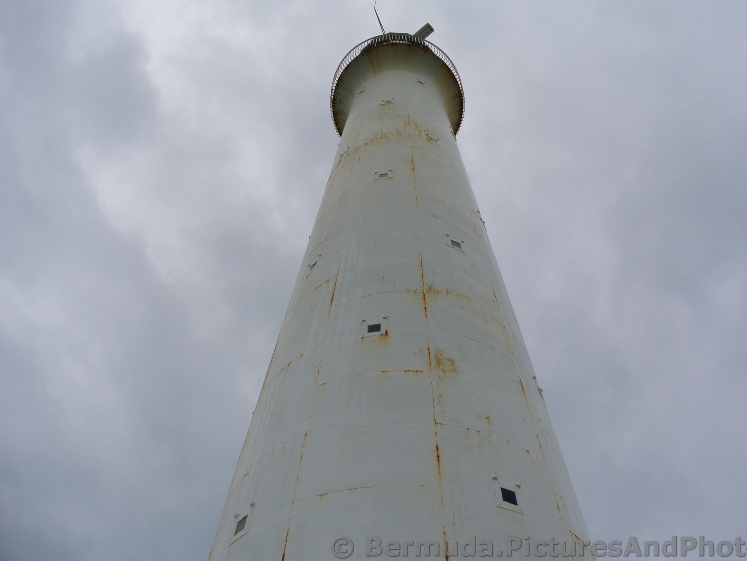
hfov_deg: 59.9
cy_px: 274
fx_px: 647
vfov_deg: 46.8
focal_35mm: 30
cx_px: 408
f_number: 4.5
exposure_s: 1/500
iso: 100
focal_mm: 10
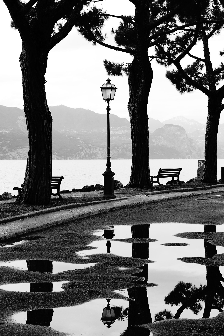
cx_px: 112
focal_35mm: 50
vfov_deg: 40.0
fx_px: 462
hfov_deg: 27.3
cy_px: 168
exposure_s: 1/80
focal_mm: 33
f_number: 5.6
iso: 50
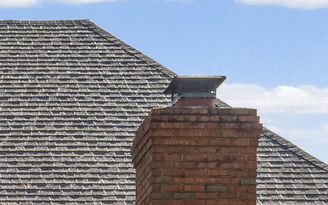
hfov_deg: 10.7
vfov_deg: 6.9
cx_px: -211
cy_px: 358
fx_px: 1663
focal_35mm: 186
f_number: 9
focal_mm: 33
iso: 800
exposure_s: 1/500
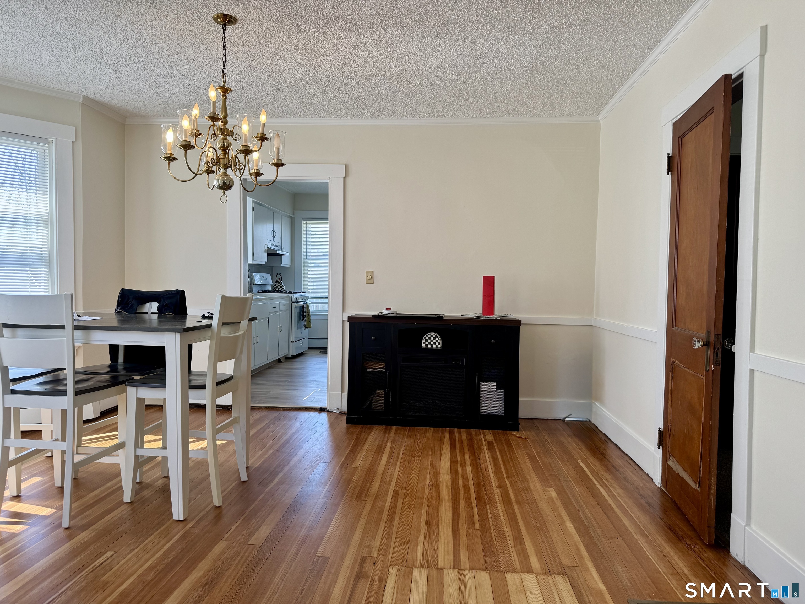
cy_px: 302
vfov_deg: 56.8
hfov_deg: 71.6
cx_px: 402
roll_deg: -1.0
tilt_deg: -3.4
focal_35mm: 24
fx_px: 558
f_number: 1.78
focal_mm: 6.76
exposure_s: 1/132
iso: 64
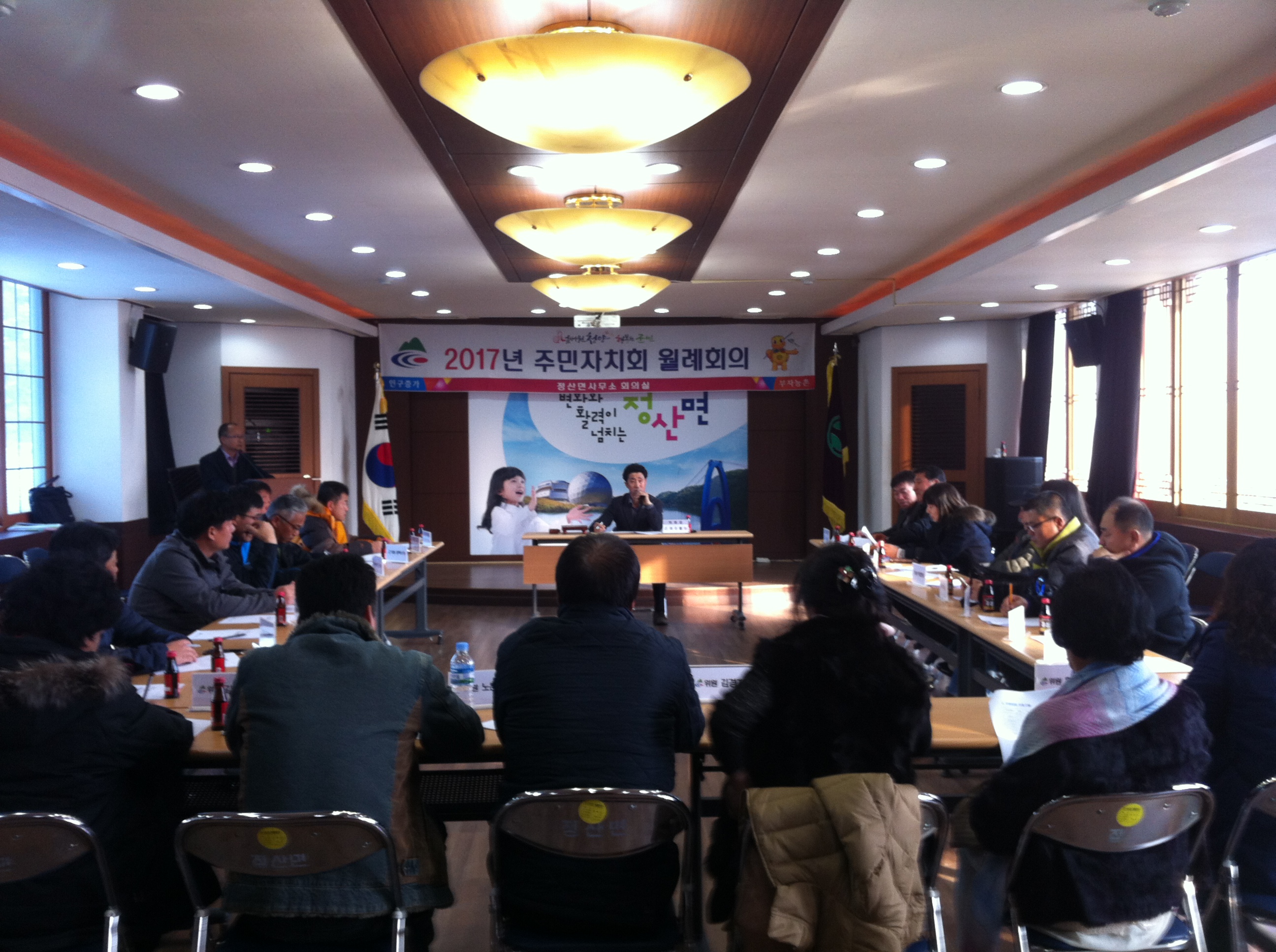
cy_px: 476
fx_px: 1288
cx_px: 638
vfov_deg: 40.6
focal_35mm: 35
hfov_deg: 52.7
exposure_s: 1/20
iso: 80
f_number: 2.8
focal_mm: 3.85
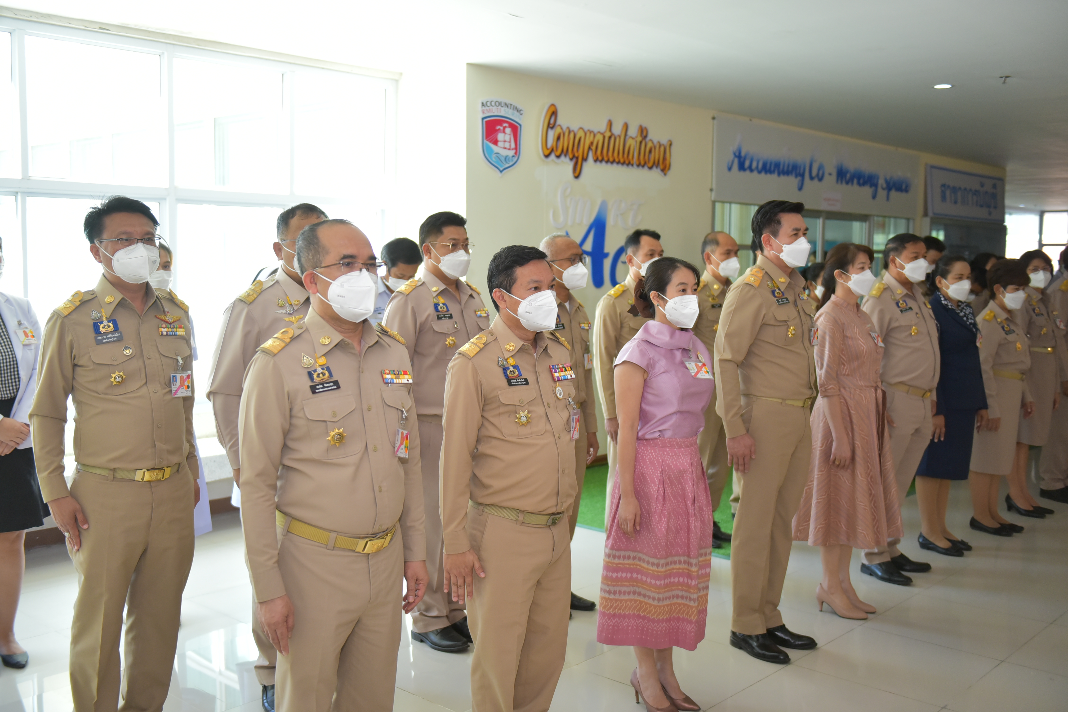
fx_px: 1068
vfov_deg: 36.9
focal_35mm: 36
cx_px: 534
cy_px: 356
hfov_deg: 53.1
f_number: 2.8
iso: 1600
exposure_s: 1/1000
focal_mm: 36
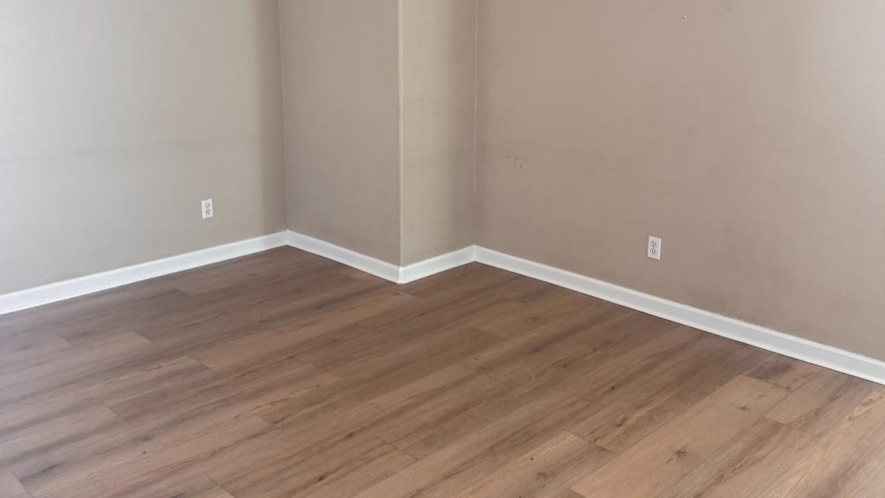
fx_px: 821
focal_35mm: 35
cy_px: 151
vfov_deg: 33.3
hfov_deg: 56.6
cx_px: 444
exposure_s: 1/60
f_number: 1.78
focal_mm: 6.76
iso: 250
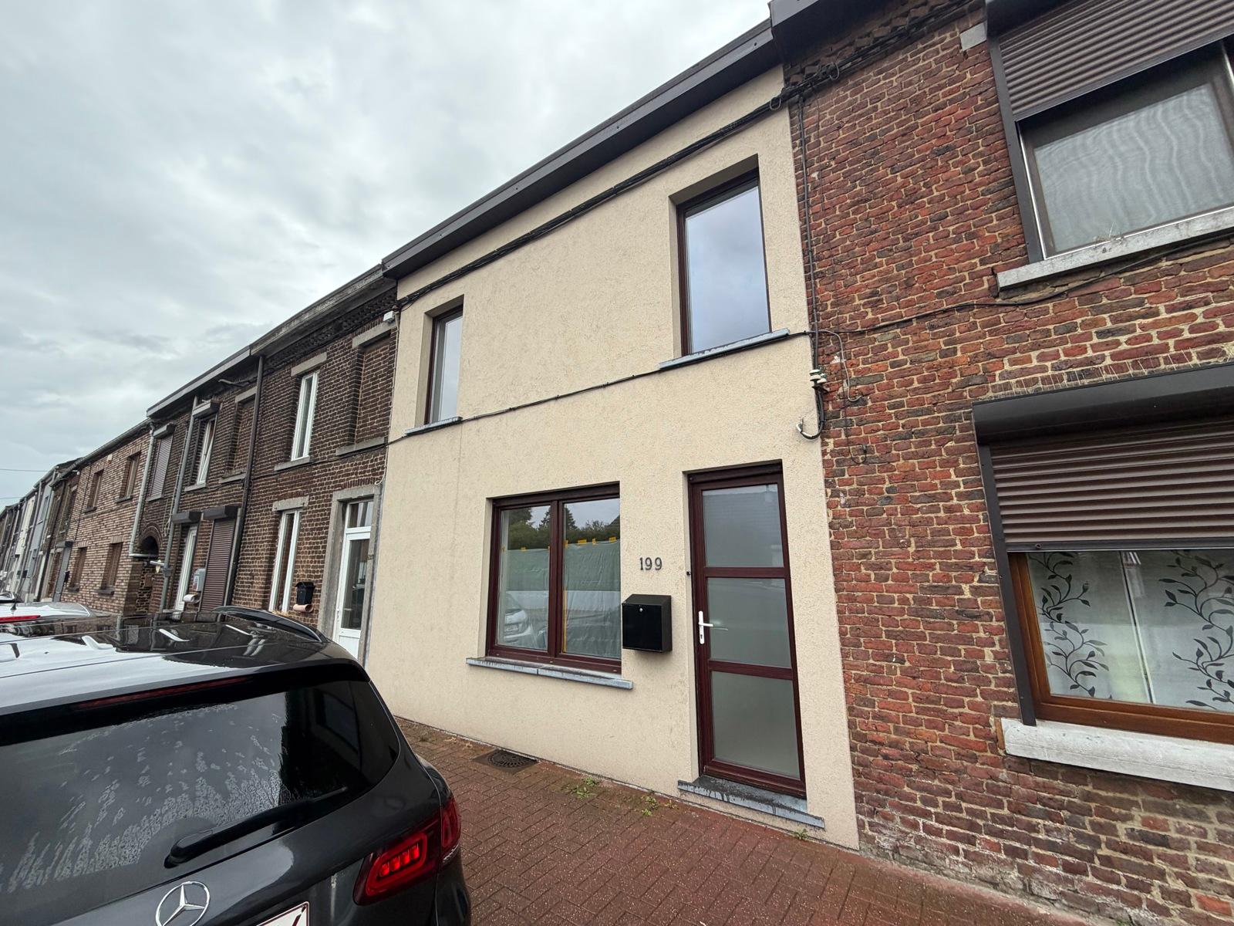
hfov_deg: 102.1
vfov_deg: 85.7
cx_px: 617
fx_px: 499
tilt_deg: +10.2
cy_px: 463
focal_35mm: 14
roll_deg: -0.3
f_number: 2.2
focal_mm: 2.22
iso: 100
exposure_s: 1/121
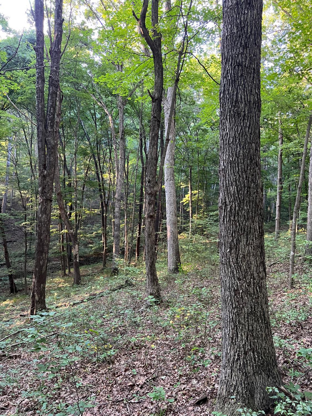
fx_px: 312
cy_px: 208
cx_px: 156
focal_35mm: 26
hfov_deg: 53.1
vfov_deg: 67.3
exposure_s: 1/60
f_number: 1.5
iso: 250
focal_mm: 5.7
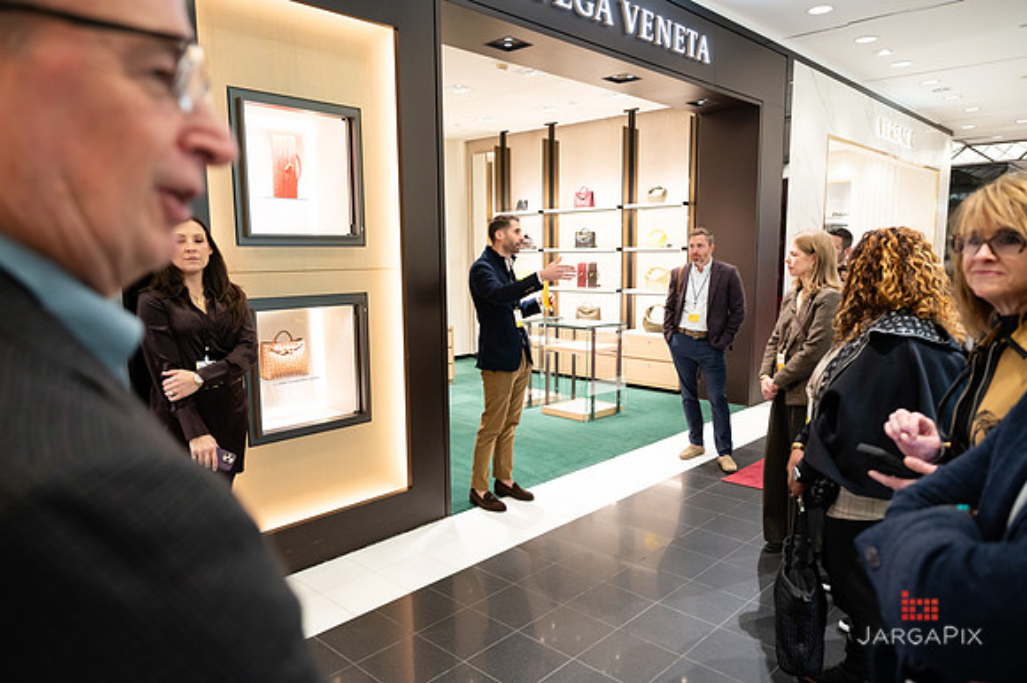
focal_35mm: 24
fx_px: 694
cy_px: 342
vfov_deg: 52.4
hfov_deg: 73.0
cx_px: 514
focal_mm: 24
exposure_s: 1/160
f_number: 3.2
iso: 1000
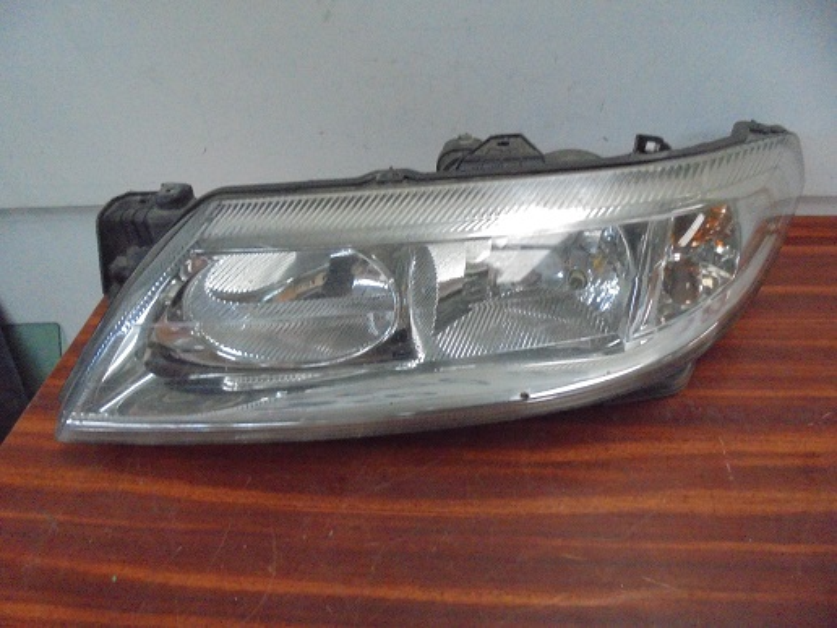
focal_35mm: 26
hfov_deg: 67.3
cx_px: 418
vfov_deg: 53.1
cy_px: 314
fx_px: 629
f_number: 3.5
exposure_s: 1/13
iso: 800
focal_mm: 4.6
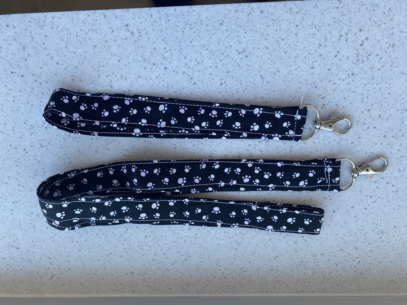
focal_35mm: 26
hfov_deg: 67.3
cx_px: 204
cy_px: 152
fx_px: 306
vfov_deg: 53.1
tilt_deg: -74.7
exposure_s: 1/122
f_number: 1.8
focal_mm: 4.25
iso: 40
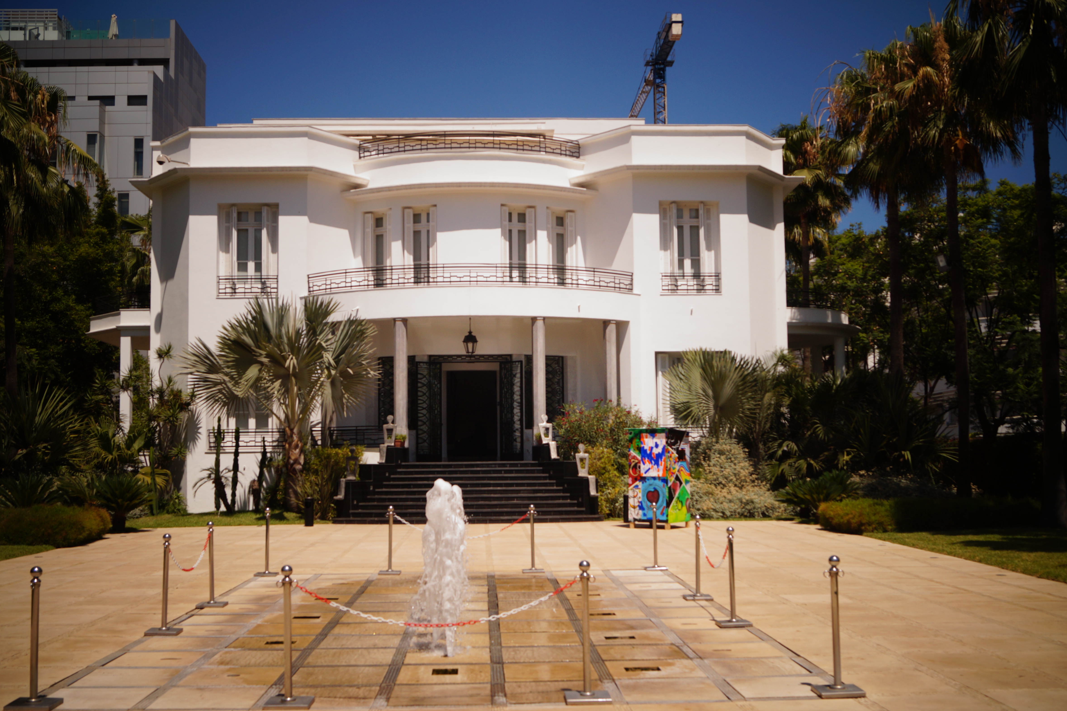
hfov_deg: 50.7
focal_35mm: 38
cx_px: 540
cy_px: 390
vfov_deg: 35.0
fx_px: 1126
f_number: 5.6
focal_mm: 22
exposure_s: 1/1600
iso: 100
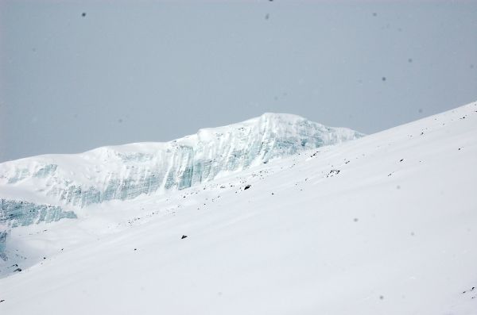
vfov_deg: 22.5
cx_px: 238
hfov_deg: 33.5
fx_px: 793
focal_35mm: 60
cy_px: 158
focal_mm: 40
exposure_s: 1/640
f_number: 13
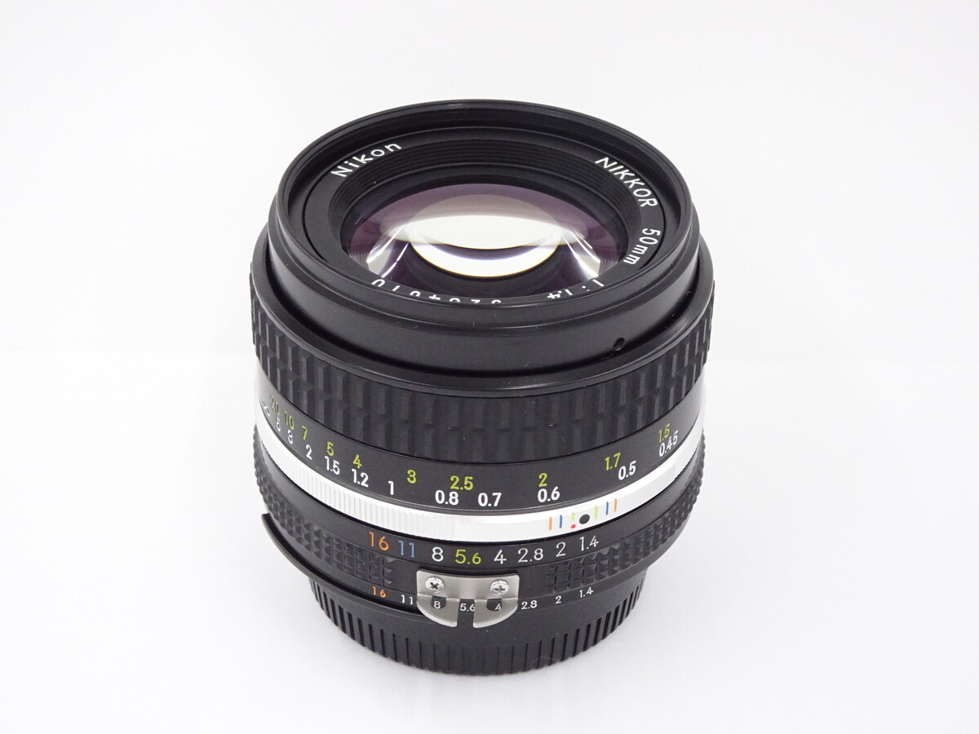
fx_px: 2121
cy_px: 367
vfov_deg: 19.6
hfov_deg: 26.0
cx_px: 490
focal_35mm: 75
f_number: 5
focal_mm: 12.87
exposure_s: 1/80
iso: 640
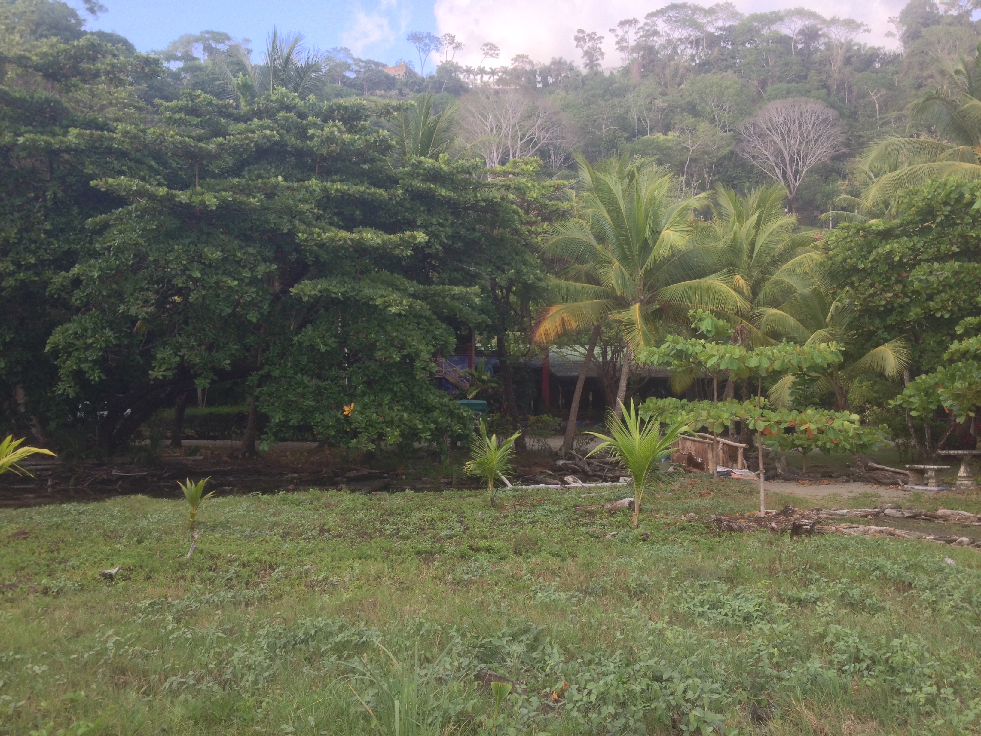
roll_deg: +0.4
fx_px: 992
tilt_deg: +1.0
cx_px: 490
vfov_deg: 40.7
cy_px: 368
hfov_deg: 52.6
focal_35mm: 35
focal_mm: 4.28
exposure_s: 1/175
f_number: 2.4
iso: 50
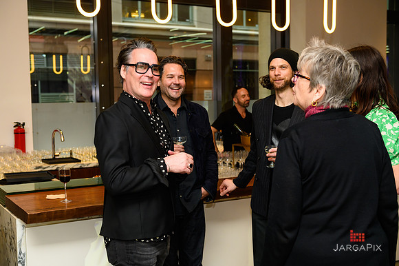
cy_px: 133
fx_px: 532
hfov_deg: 41.1
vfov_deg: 28.0
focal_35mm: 48
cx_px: 200
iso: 800
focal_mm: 48
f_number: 5
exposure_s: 1/200
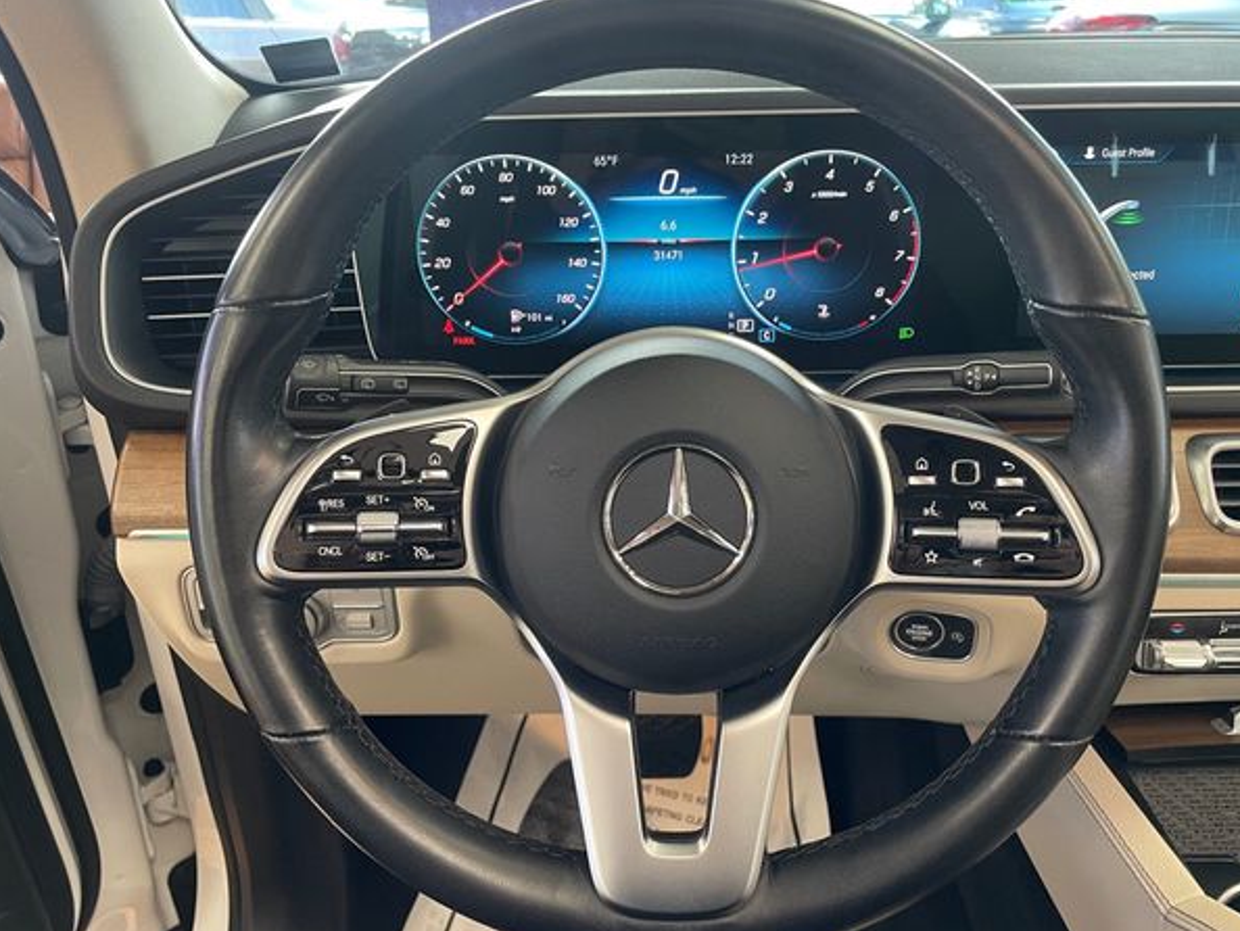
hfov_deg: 63.4
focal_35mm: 28
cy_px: 451
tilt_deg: -25.5
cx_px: 660
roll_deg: +0.7
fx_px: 1003
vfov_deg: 49.8
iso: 160
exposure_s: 1/60
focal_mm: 4.2
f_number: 1.6
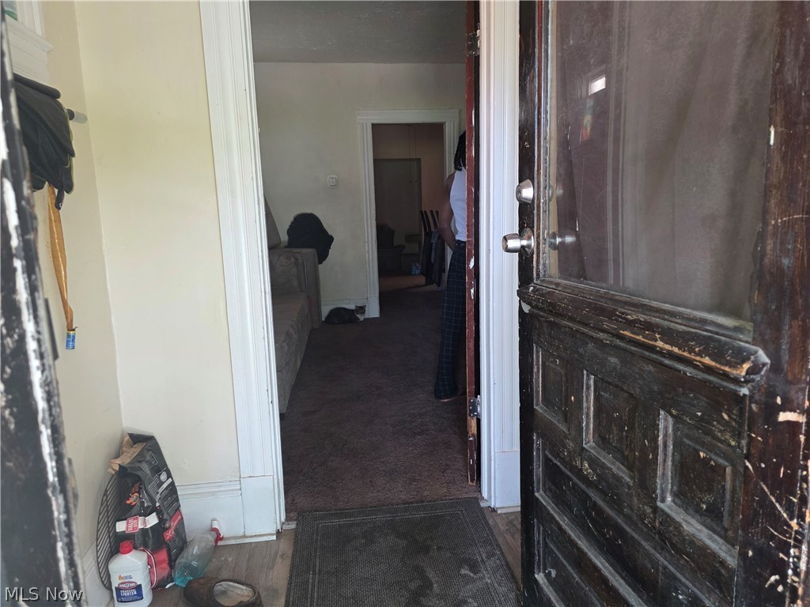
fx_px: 538
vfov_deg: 58.9
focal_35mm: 23
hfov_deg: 73.9
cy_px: 304
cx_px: 405
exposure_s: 1/120
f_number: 1.7
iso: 320
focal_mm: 6.3
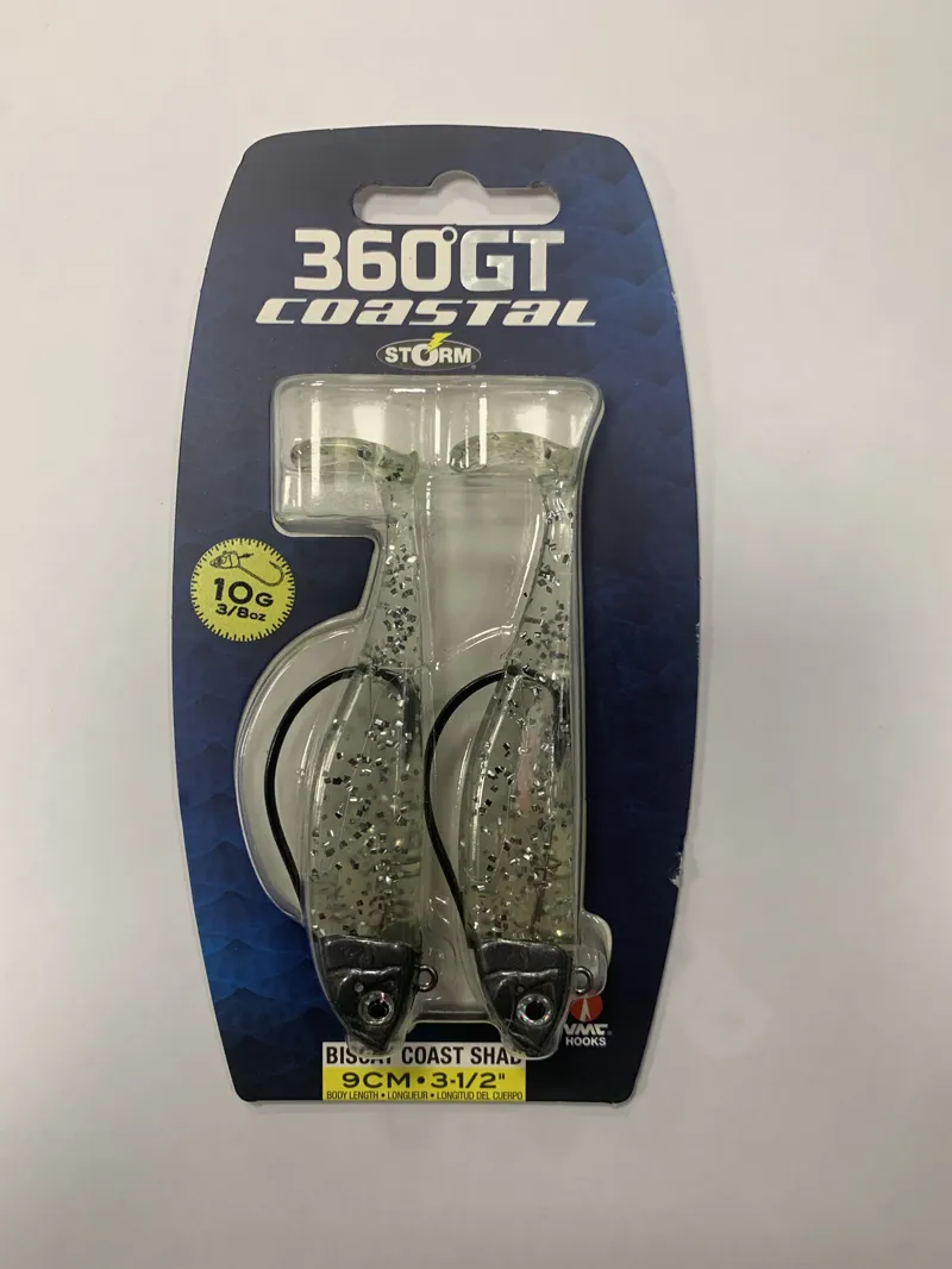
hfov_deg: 53.1
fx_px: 953
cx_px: 476
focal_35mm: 26
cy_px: 634
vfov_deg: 67.3
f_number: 1.8
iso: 64
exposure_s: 1/50
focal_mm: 4.25
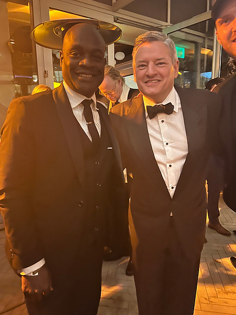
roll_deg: +2.0
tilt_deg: -8.6
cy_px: 158
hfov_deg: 53.1
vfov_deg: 67.3
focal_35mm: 26
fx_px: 236
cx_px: 118
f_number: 1.5
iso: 1250
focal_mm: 5.7
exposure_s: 1/20
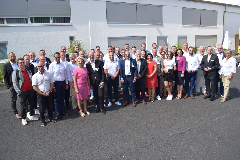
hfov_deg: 67.4
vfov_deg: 48.0
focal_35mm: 27
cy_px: 80
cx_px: 120
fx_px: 180
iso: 100
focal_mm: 18
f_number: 7.1
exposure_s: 1/200
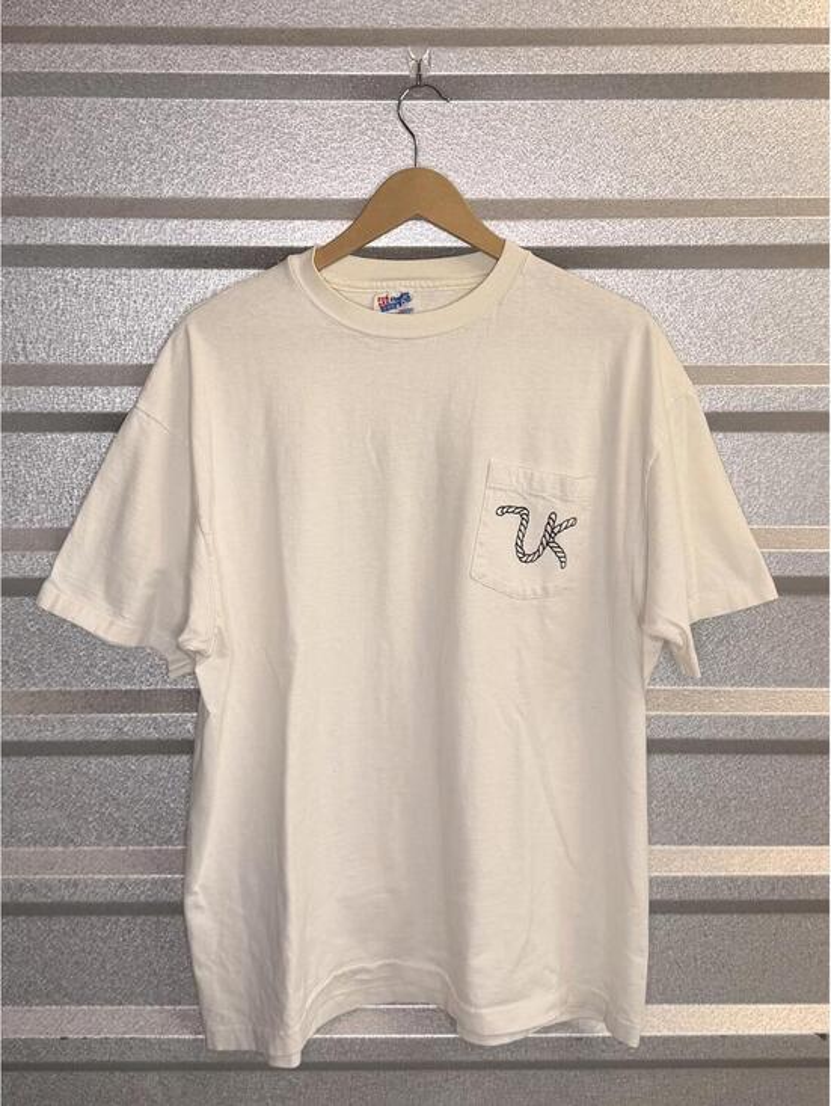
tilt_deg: -3.8
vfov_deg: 71.6
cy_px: 553
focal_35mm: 24
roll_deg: +0.0
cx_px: 416
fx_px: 767
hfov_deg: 56.9
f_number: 1.78
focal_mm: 6.76
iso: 160
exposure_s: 1/60
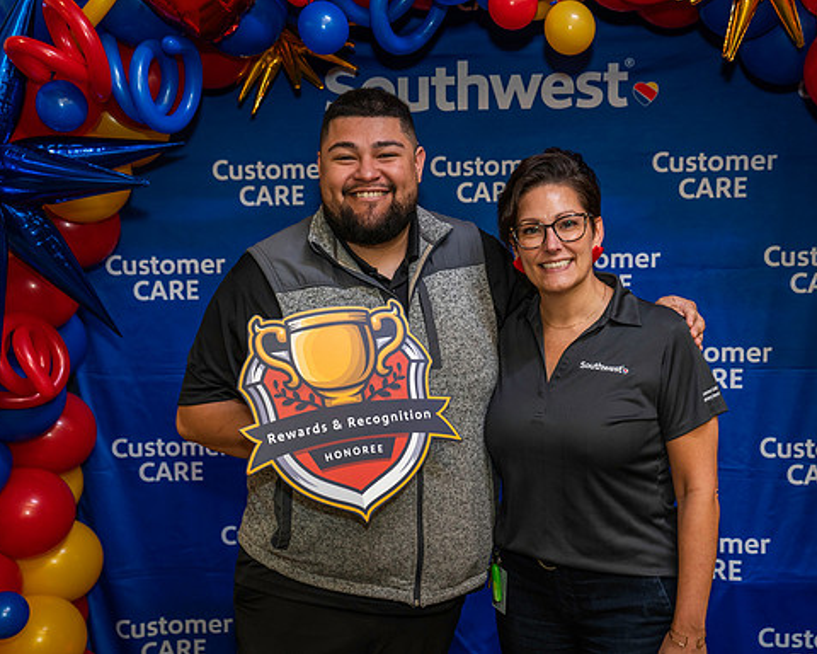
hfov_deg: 36.6
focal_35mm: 51
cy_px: 326
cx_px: 427
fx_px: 1233
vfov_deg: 29.7
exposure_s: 1/160
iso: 1250
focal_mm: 45
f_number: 4
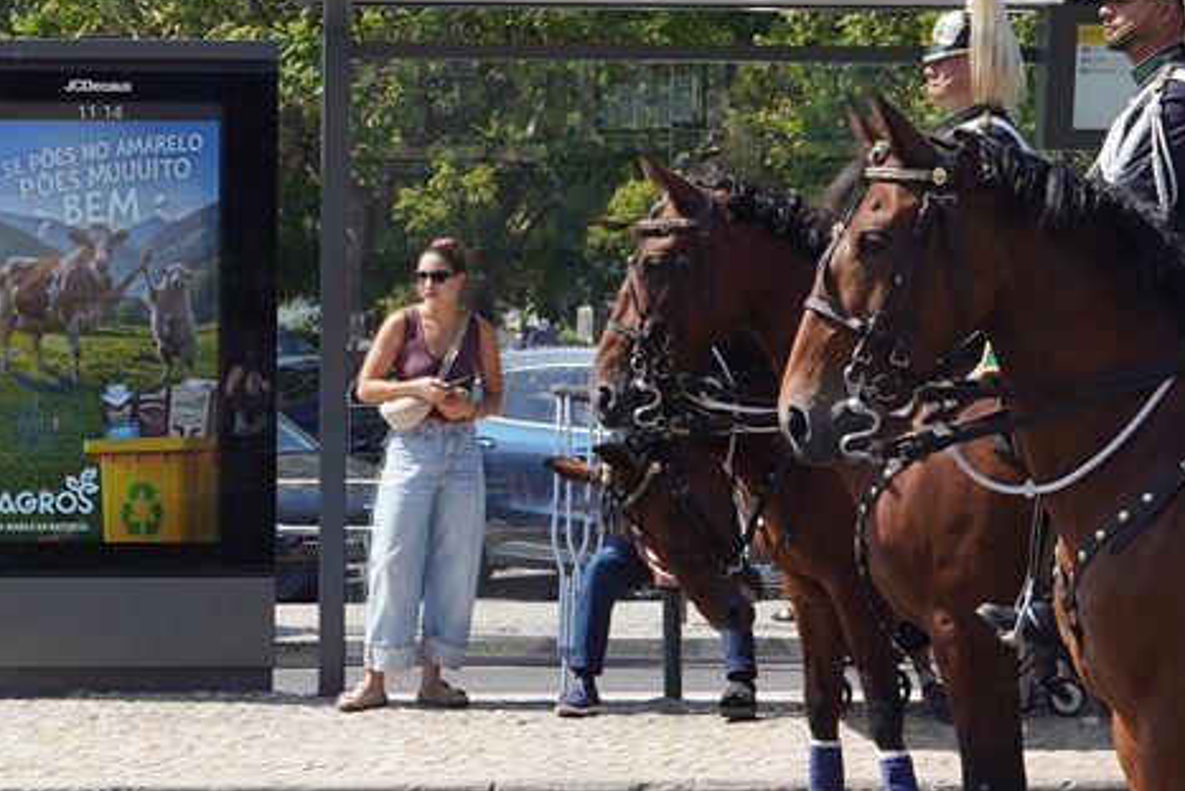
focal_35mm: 103
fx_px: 3391
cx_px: 343
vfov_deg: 13.3
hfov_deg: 19.7
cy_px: 298
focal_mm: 24
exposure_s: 1/100
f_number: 11
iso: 100
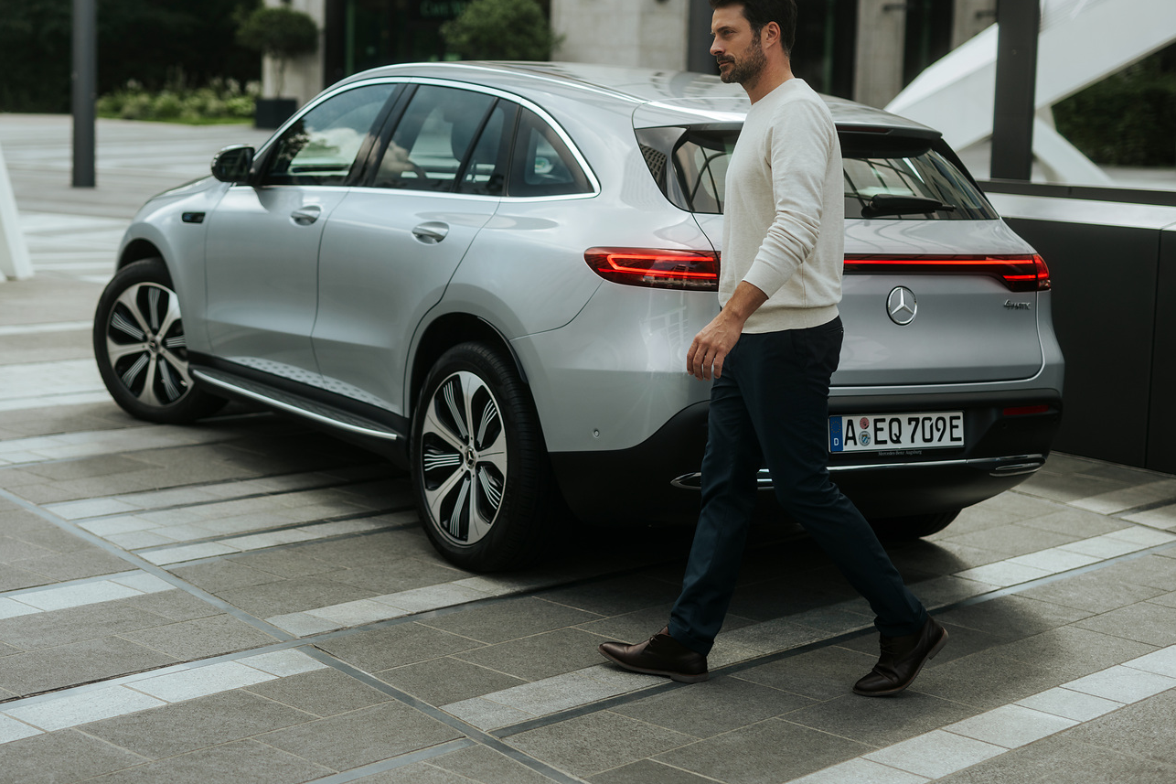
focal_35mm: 63
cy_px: 328
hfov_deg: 31.8
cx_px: 443
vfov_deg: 21.5
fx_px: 2058
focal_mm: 50
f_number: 2
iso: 100
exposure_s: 1/400
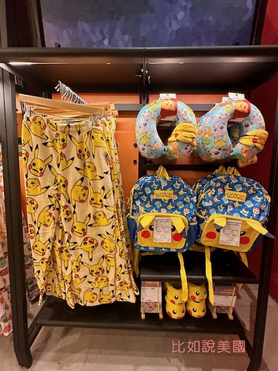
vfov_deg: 102.1
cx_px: 139
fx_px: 150
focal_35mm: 14
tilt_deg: -15.0
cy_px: 186
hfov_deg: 85.7
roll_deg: -1.6
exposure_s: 1/60
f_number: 2.2
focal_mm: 2.22
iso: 400
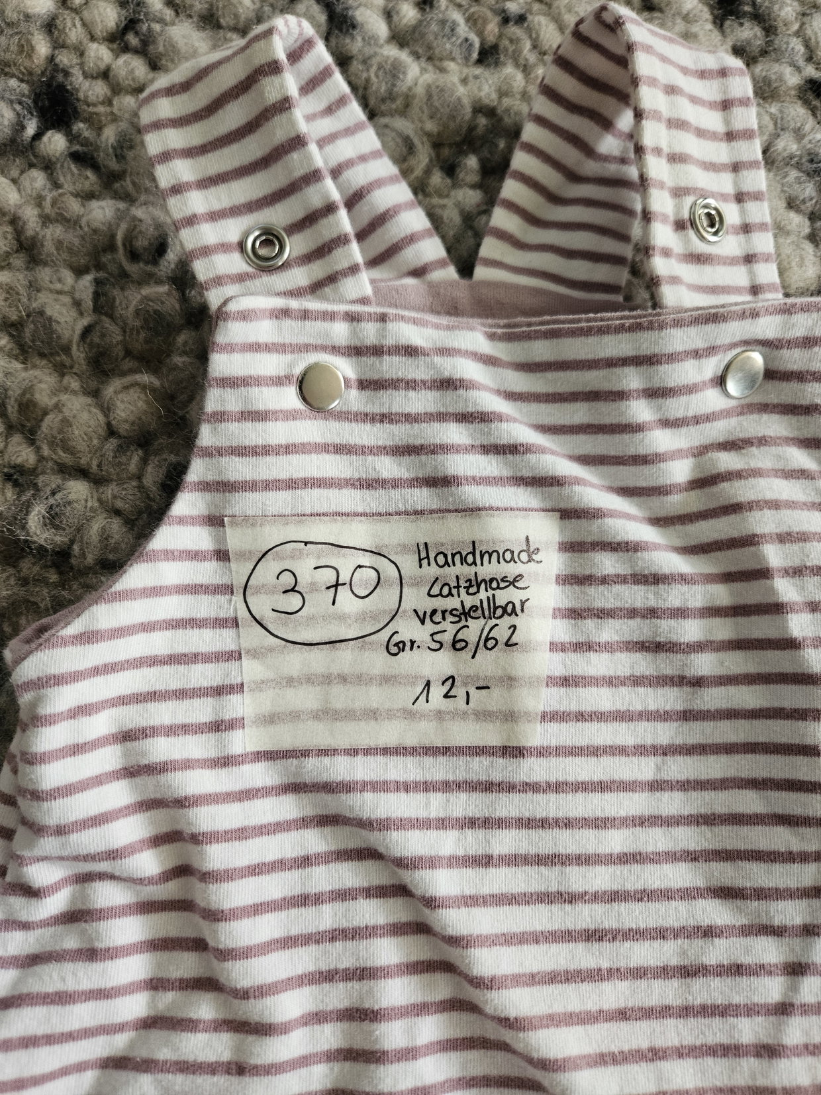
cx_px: 410
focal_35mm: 23
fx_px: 727
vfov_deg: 73.9
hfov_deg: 58.9
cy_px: 548
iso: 250
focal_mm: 5.4
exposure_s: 1/100
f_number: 1.8
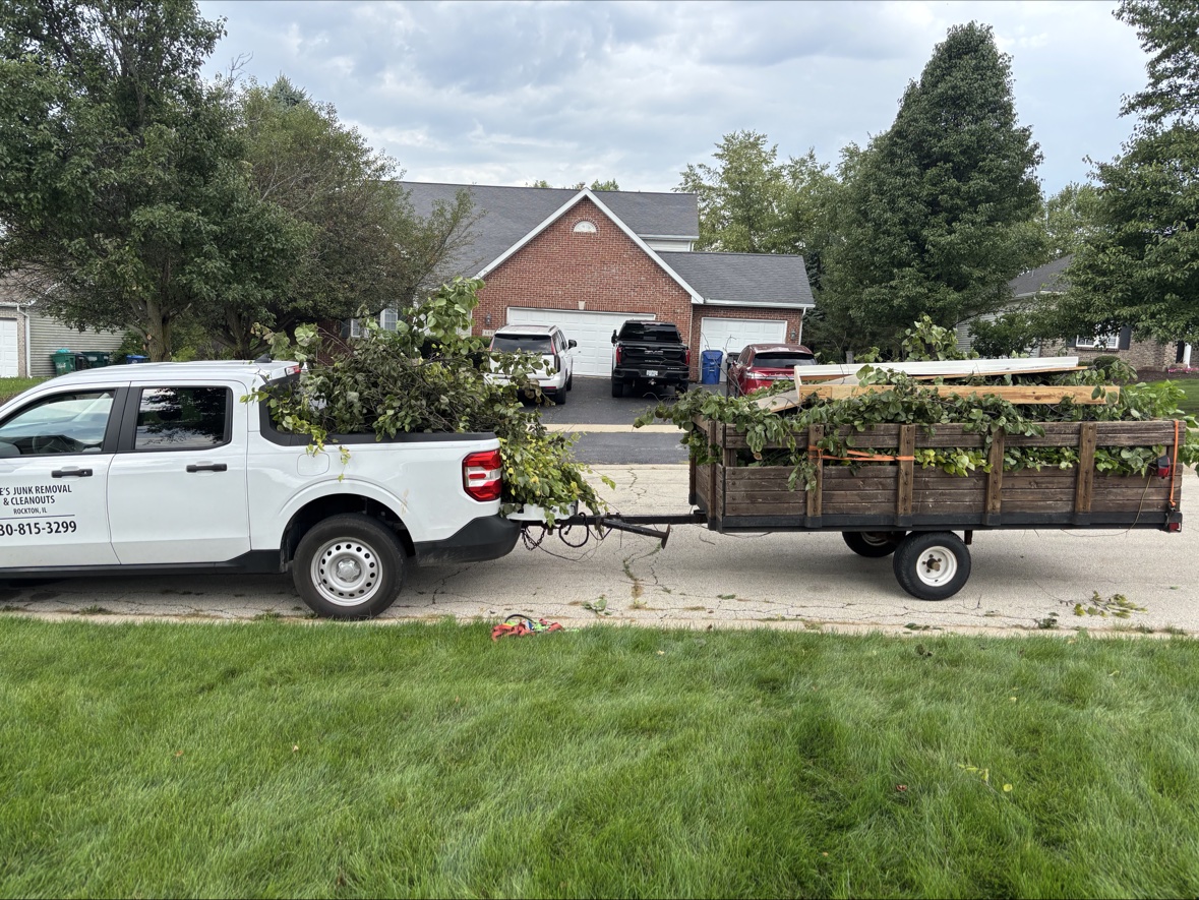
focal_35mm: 26
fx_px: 901
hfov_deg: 67.3
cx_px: 600
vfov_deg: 53.1
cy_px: 450
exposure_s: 1/1037
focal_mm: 5.96
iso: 50
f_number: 1.6
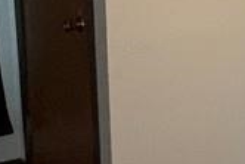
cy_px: 41
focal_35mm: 105
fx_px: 715
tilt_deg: -11.8
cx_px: 323
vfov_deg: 13.0
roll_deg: -0.9
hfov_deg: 18.1
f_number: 2.2
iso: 100
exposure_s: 1/60
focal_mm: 2.22
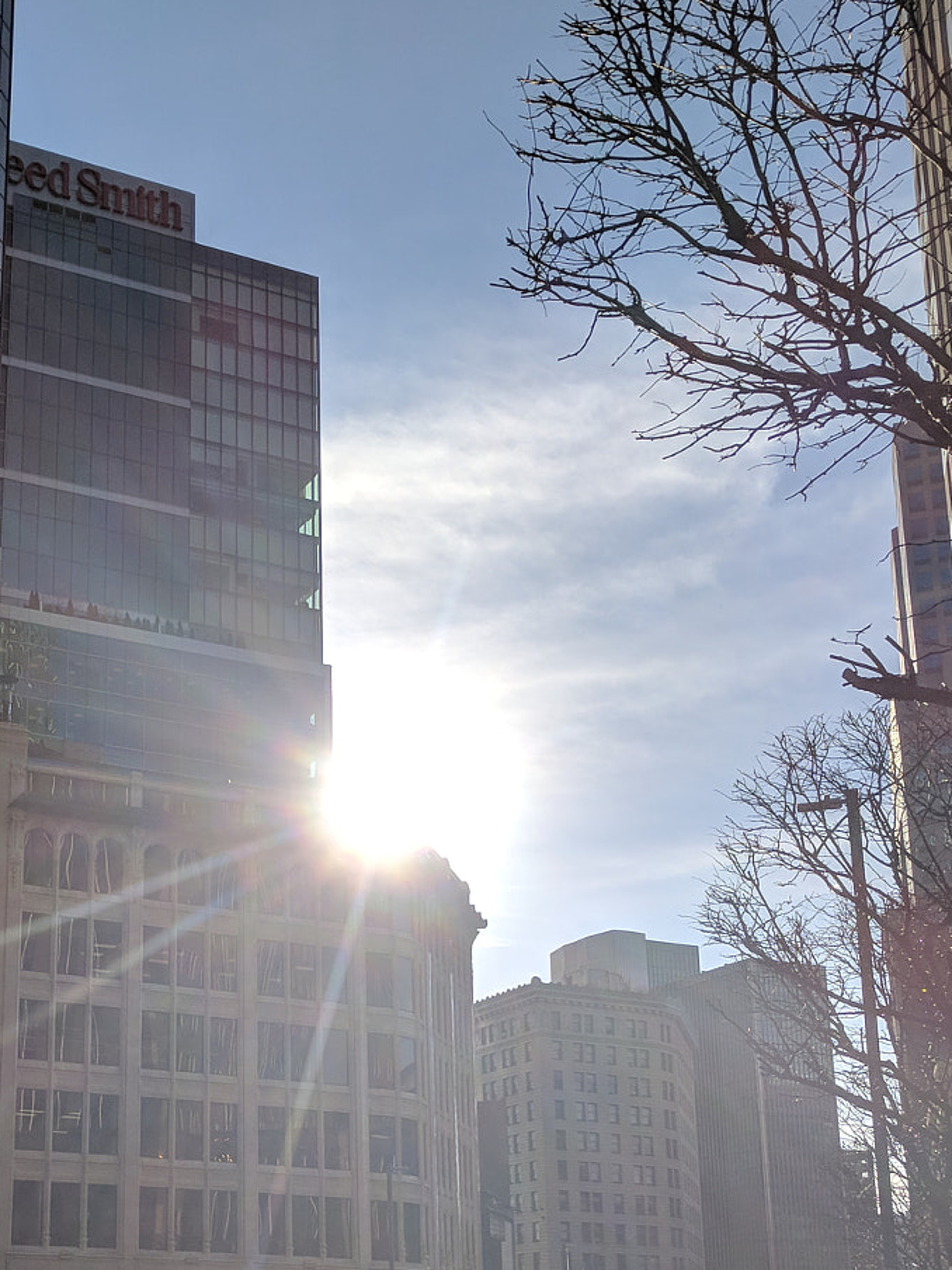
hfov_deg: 30.6
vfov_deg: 40.0
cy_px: 971
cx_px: 161
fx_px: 1687
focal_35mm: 46
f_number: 2
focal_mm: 4.67
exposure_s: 1/7143
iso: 57
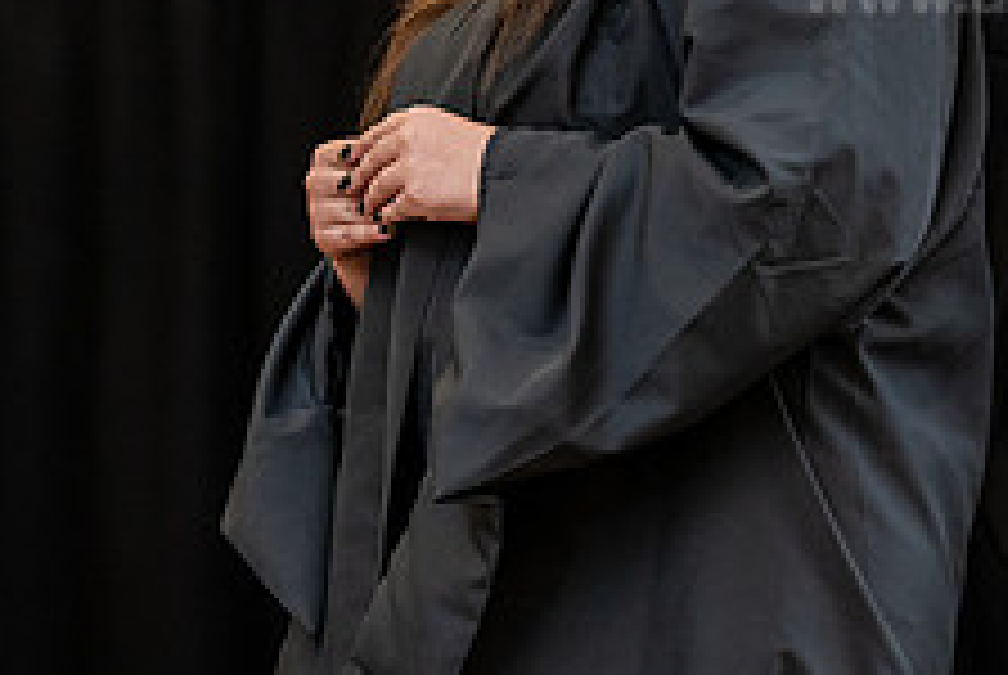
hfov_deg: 8.5
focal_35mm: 243
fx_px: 6813
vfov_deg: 5.7
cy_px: 88
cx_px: 598
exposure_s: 1/200
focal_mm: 94
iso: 1600
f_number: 3.5
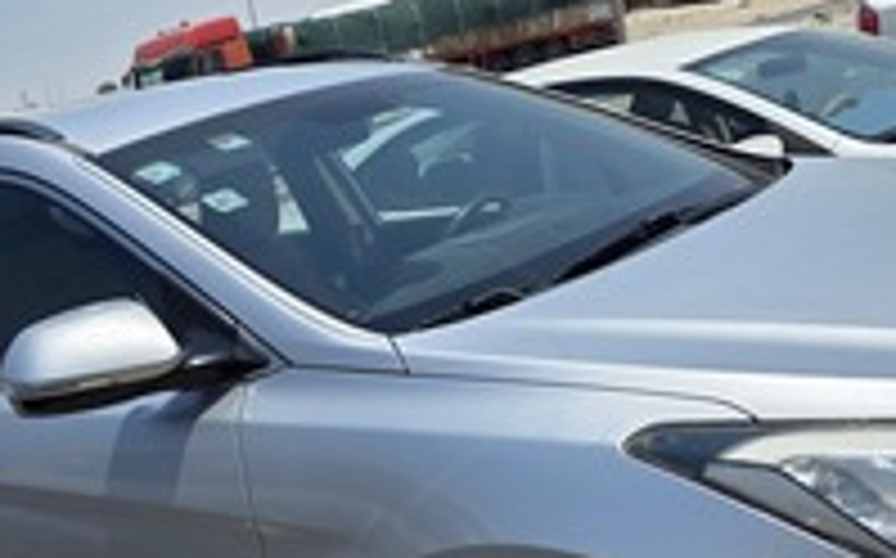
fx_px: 1366
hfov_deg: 36.0
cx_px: 322
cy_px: 502
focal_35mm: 56
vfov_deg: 22.5
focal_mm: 6.3
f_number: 1.7
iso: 80
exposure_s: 1/7626
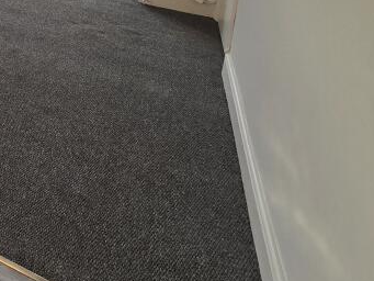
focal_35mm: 39
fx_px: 422
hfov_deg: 30.6
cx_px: -166
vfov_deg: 28.2
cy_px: -110
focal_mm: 2.2
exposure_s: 1/211
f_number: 2.2
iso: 50
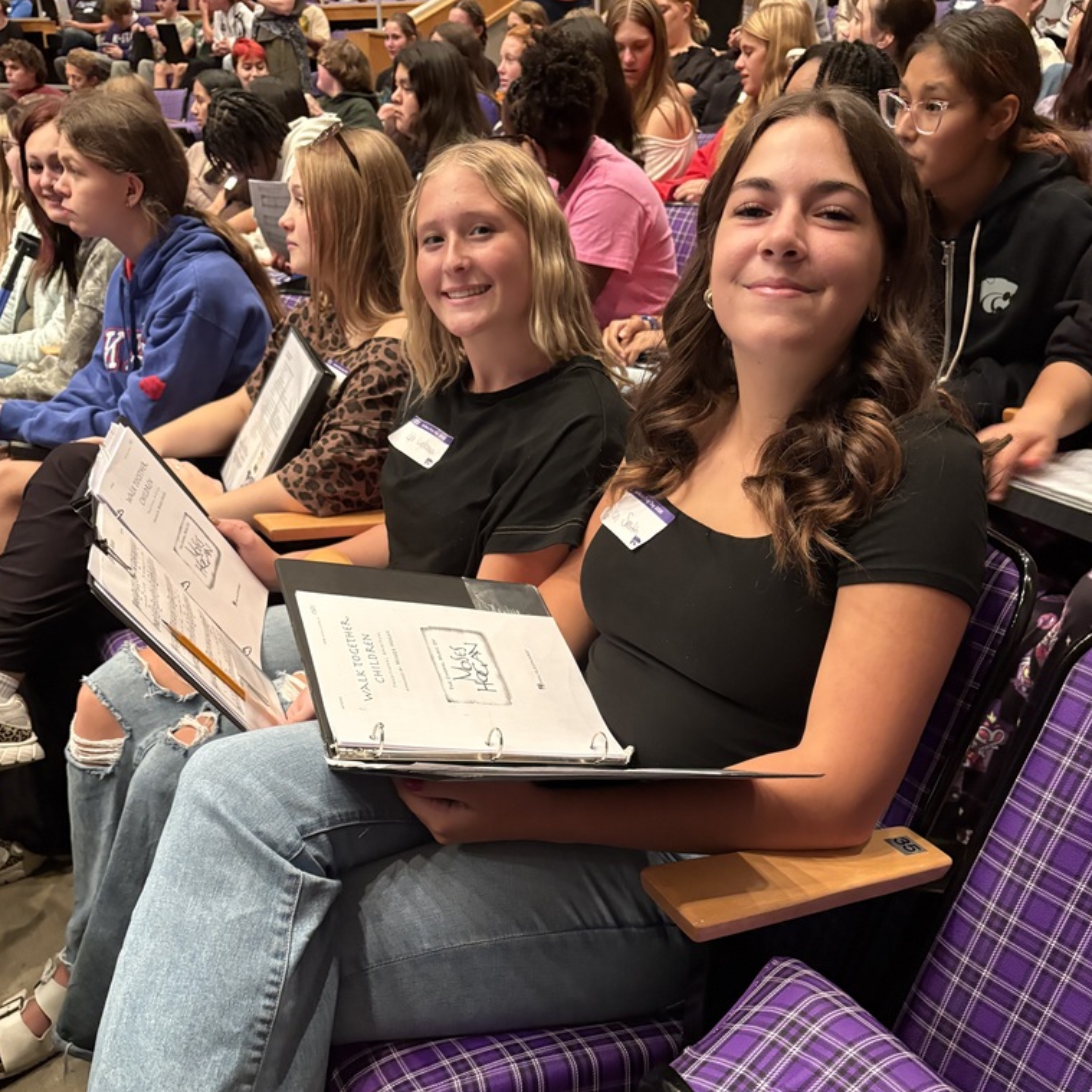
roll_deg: +0.2
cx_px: 541
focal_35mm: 31
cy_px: 663
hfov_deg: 52.5
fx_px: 1106
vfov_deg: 52.1
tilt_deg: -23.9
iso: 500
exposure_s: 1/40
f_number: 1.6
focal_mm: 5.96
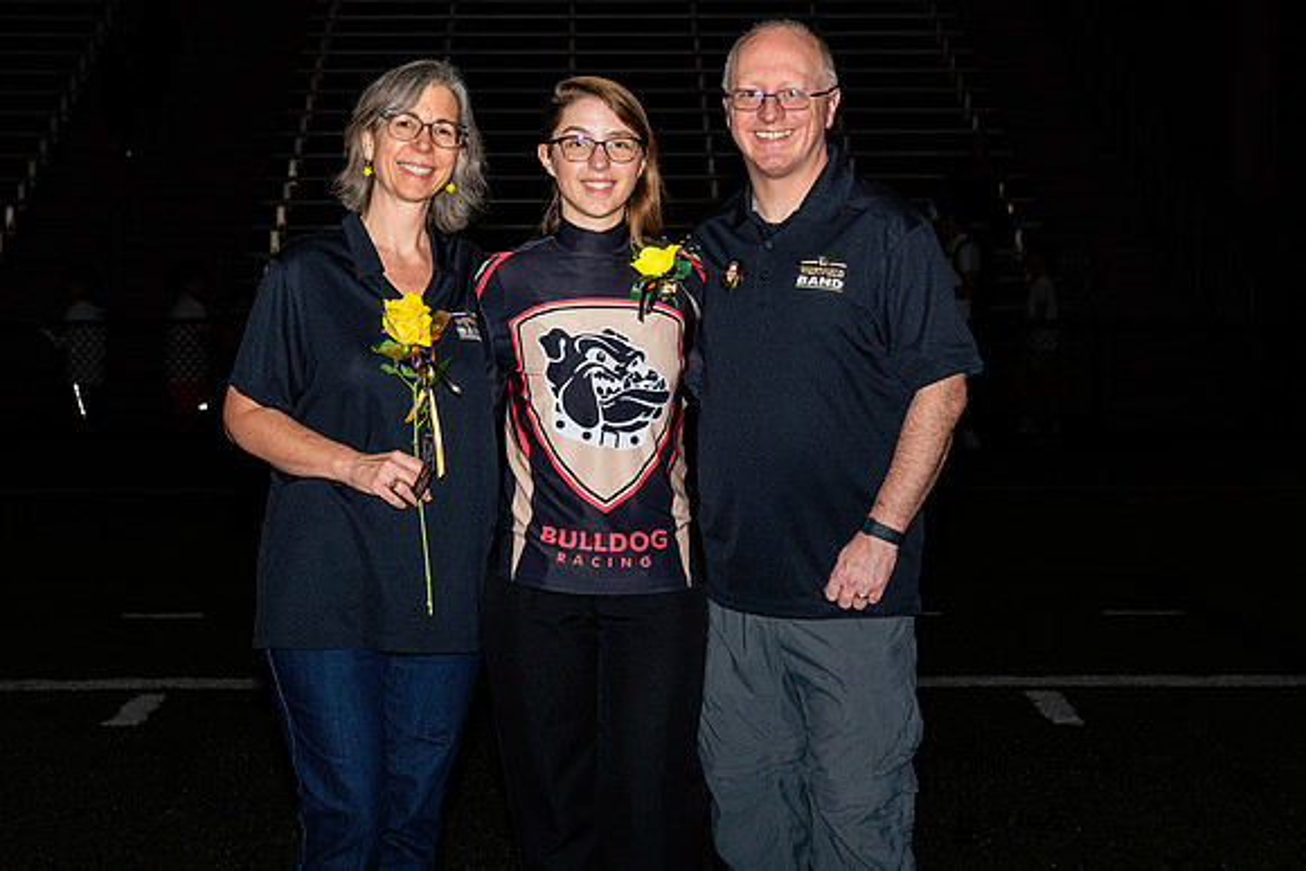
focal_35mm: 78
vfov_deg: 17.6
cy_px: 445
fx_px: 2813
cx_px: 613
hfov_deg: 26.1
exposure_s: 1/200
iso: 320
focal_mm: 42
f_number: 5
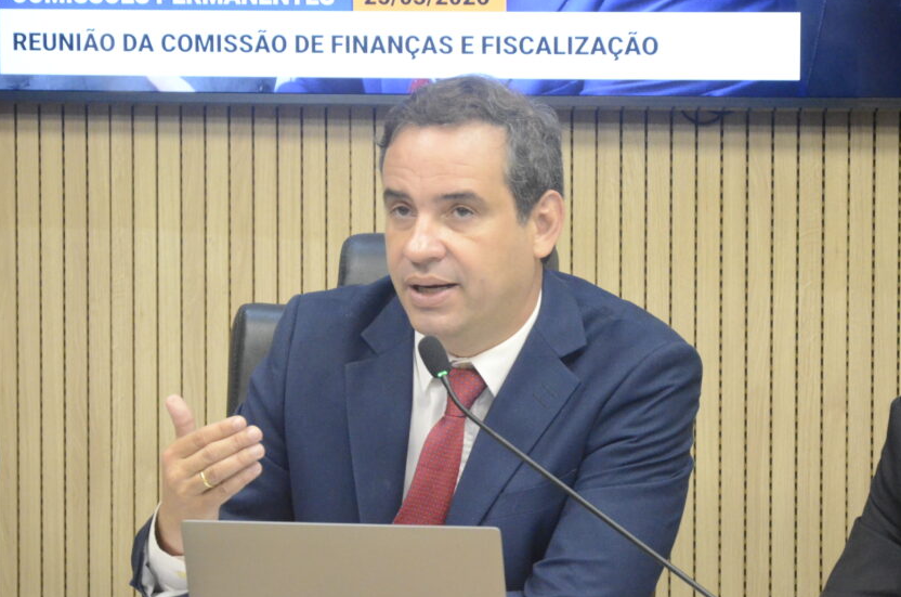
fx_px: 4520
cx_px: 429
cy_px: 300
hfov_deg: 11.4
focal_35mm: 181
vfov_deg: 7.6
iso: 6400
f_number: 6.3
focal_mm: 98
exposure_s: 1/160
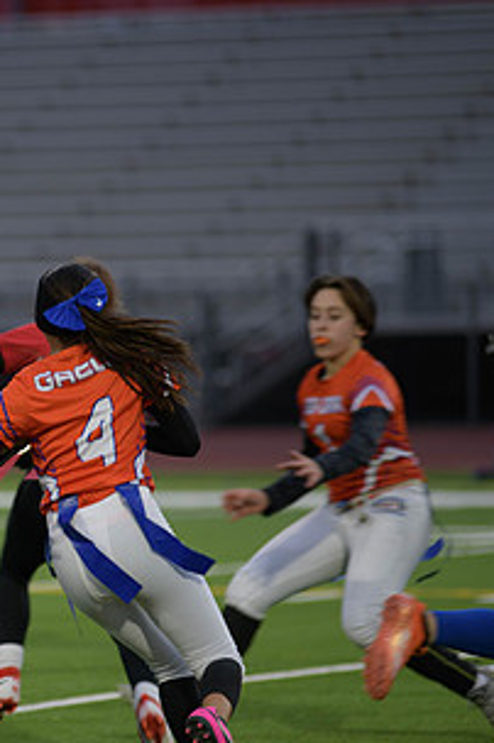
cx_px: -37
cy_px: 453
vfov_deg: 5.4
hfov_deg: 3.6
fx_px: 7880
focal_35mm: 382
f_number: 2.8
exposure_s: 1/200
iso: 320
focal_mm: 200
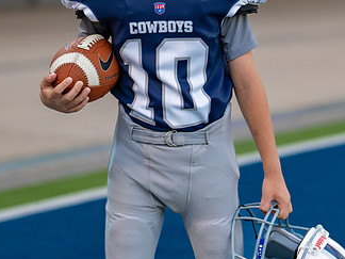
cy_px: 42
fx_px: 1226
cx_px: 156
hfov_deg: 16.0
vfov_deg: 12.0
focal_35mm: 123
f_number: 1.2
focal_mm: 50
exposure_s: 1/400
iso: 160
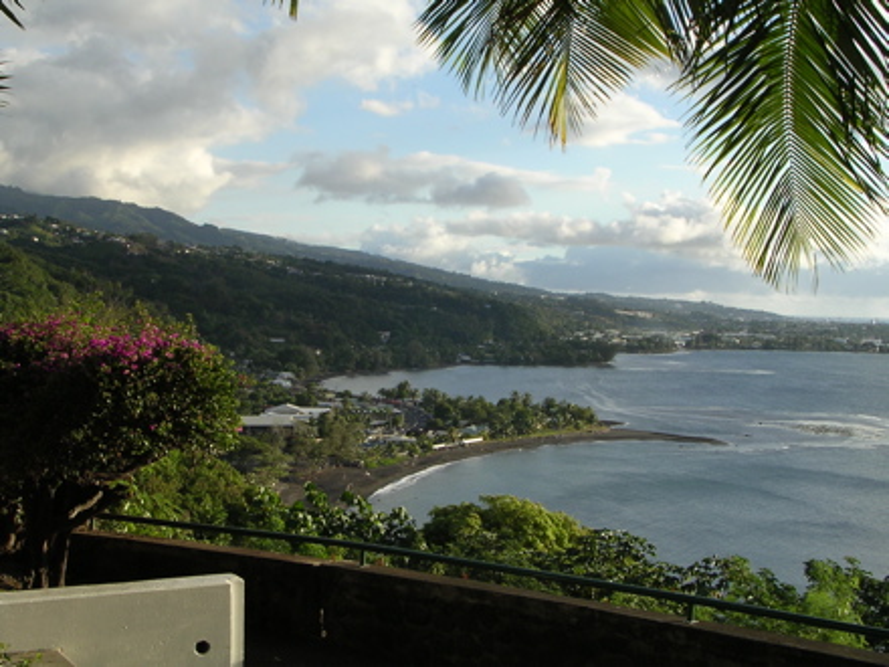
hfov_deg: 38.9
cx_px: 444
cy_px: 334
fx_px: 1258
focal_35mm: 49
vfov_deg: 29.7
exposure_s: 1/150
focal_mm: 7.5
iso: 100
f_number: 6.2
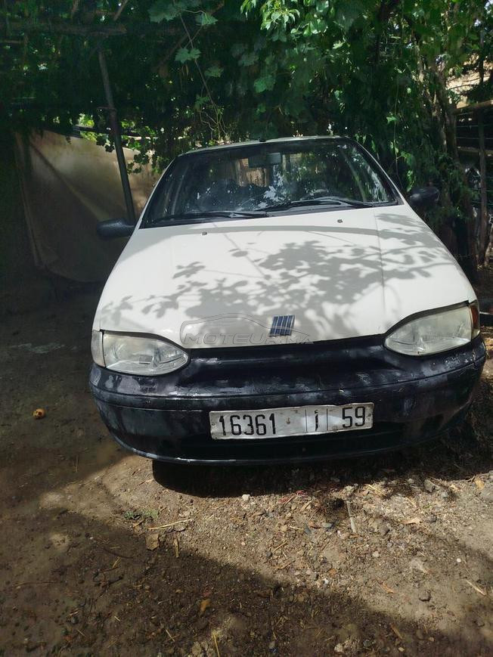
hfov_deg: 56.8
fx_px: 456
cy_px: 328
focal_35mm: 24
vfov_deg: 71.6
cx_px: 246
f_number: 1.7
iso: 50
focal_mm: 5.31
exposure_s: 1/1002
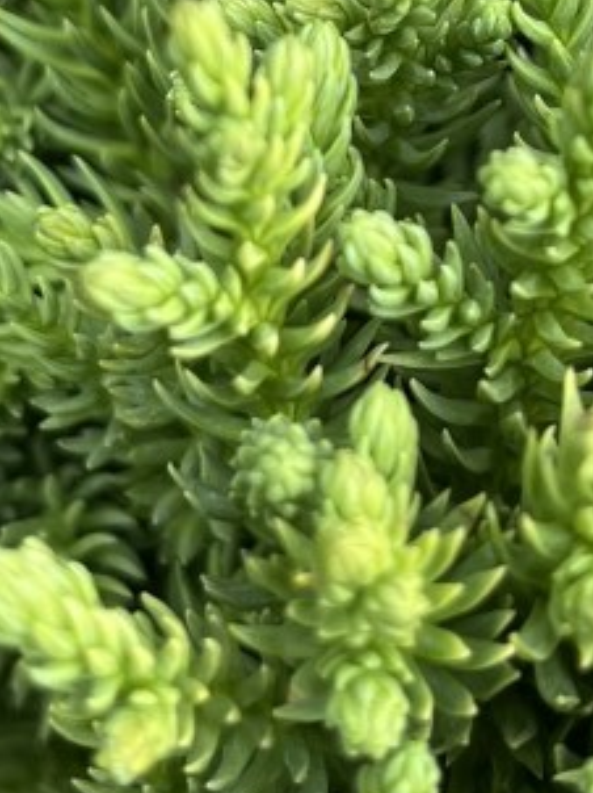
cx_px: 338
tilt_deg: -50.9
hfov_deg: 15.9
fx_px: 2127
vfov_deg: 20.6
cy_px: 58
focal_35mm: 93
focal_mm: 5.1
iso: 32
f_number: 1.6
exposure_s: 1/129
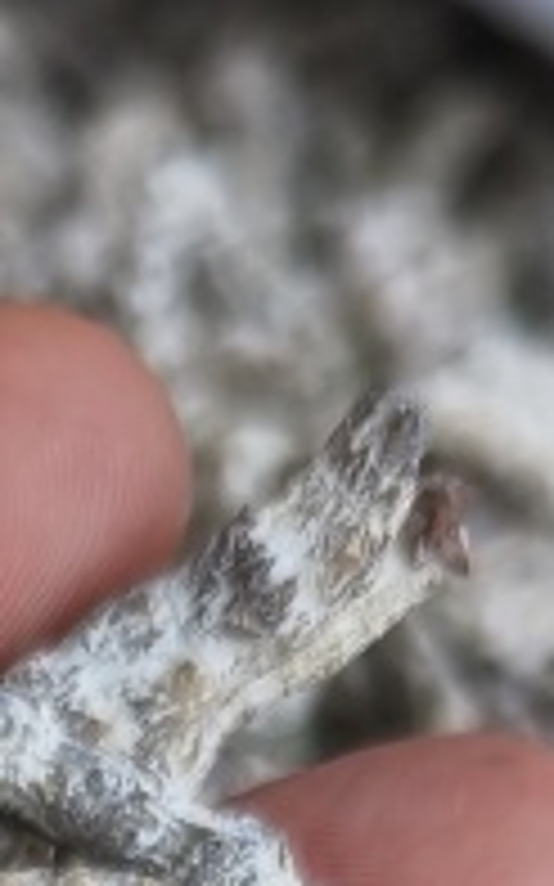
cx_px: -360
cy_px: 1882
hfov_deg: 9.5
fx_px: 3191
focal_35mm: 132
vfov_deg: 13.2
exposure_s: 1/665
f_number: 1.6
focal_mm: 5.84
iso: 80
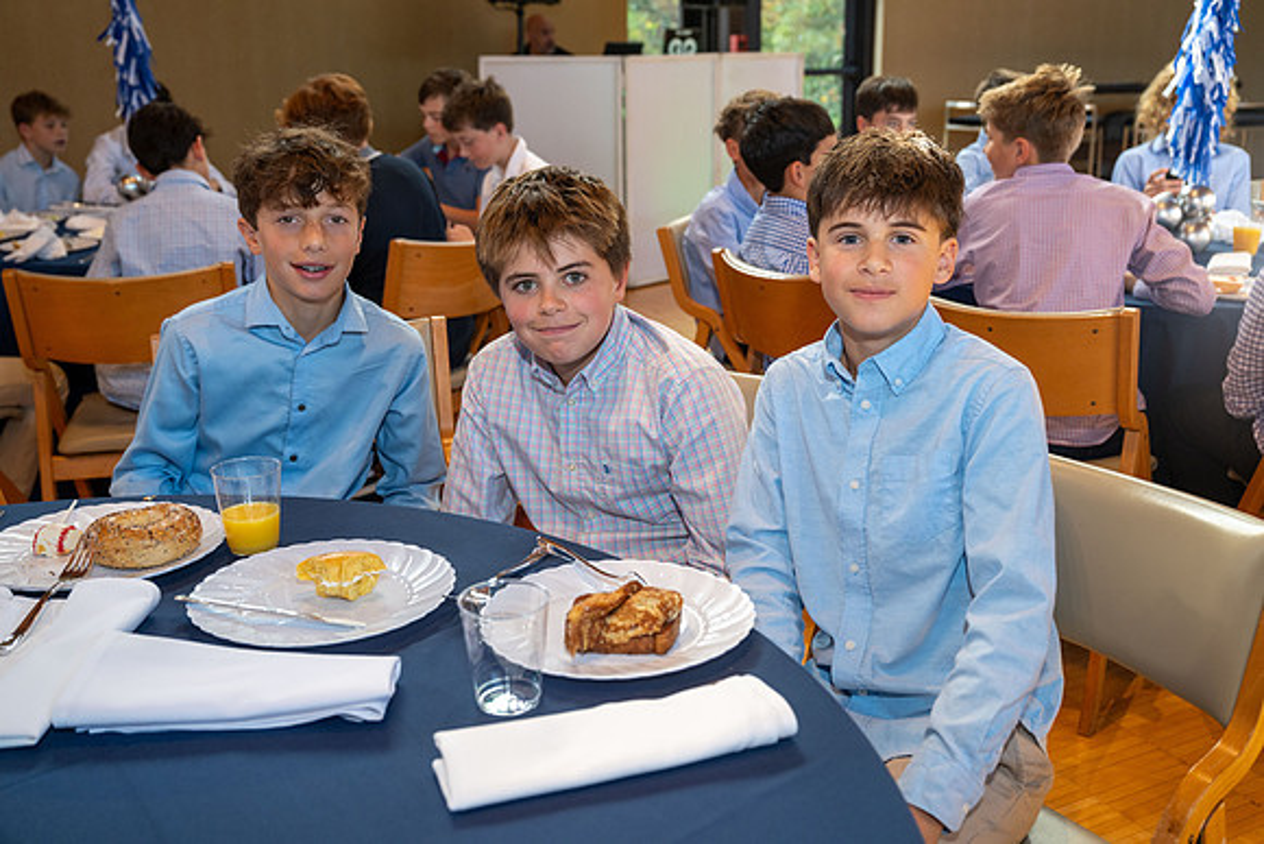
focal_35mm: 36
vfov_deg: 36.9
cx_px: 632
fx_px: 1264
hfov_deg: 53.1
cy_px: 422
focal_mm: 36
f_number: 4.5
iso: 800
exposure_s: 1/160
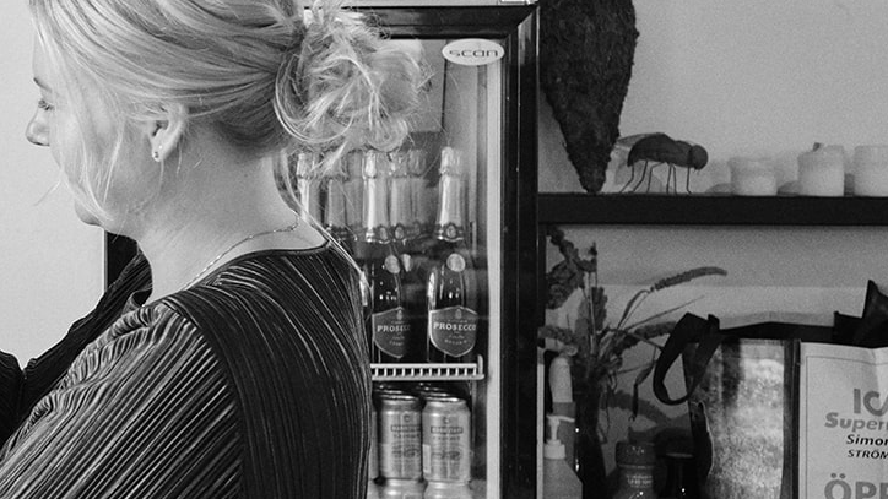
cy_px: 169
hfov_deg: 24.5
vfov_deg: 14.9
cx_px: -90
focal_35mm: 81
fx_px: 1907
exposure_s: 1/100
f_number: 4
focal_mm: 23
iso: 2500
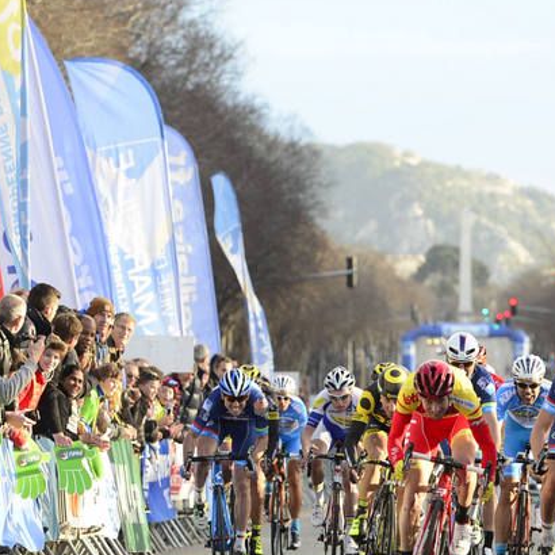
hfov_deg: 4.1
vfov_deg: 4.1
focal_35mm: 423
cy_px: 524
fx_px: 7673
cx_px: 540
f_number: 5
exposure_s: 1/800
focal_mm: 170
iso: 1000
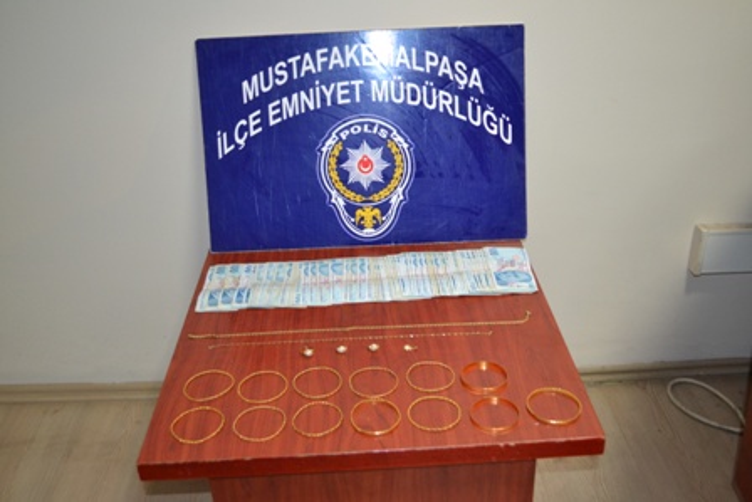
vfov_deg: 36.9
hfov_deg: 53.1
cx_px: 376
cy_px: 251
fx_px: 752
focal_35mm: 36
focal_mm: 24
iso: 1400
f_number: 4
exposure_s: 1/60
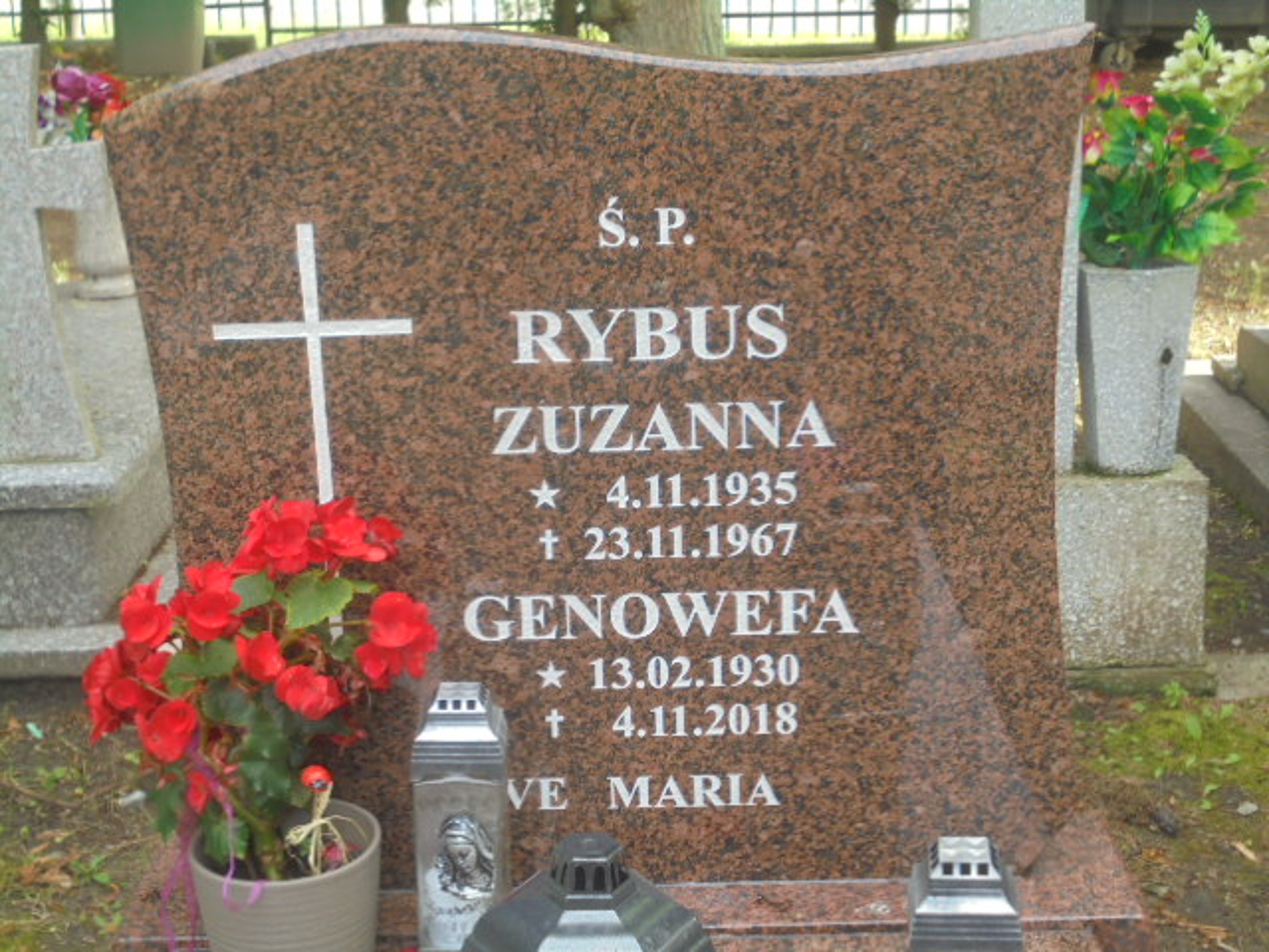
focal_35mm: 56
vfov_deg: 26.1
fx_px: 2053
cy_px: 476
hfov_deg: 34.3
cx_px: 634
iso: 100
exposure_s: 1/50
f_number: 5.2
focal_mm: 10.1
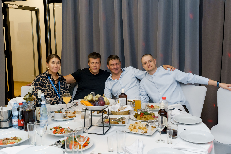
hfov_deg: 48.5
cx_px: 116
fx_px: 257
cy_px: 77
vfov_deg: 33.4
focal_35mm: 40
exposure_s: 1/125
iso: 3200
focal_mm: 40
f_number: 5
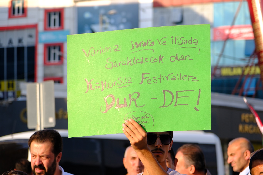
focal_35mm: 120
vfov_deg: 11.4
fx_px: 876
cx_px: 132
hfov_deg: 17.1
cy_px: 88
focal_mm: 80
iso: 320
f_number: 4
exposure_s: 1/1000
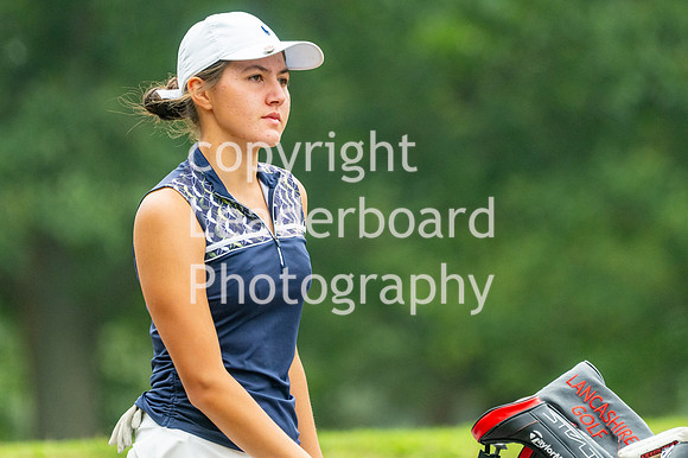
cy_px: 207
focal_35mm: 492
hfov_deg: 4.2
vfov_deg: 2.8
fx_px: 9404
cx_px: 312
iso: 800
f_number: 4
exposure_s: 1/3200
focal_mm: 300
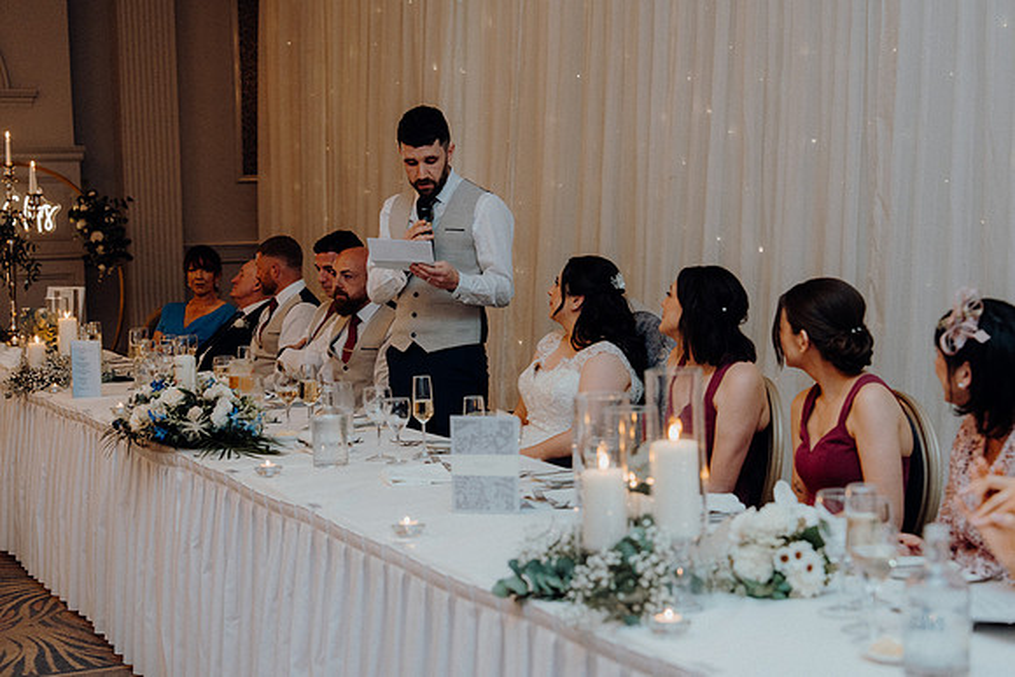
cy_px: 338
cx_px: 508
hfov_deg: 31.9
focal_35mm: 63
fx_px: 1777
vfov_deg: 21.6
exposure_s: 1/160
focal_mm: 63
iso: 2500
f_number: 3.5
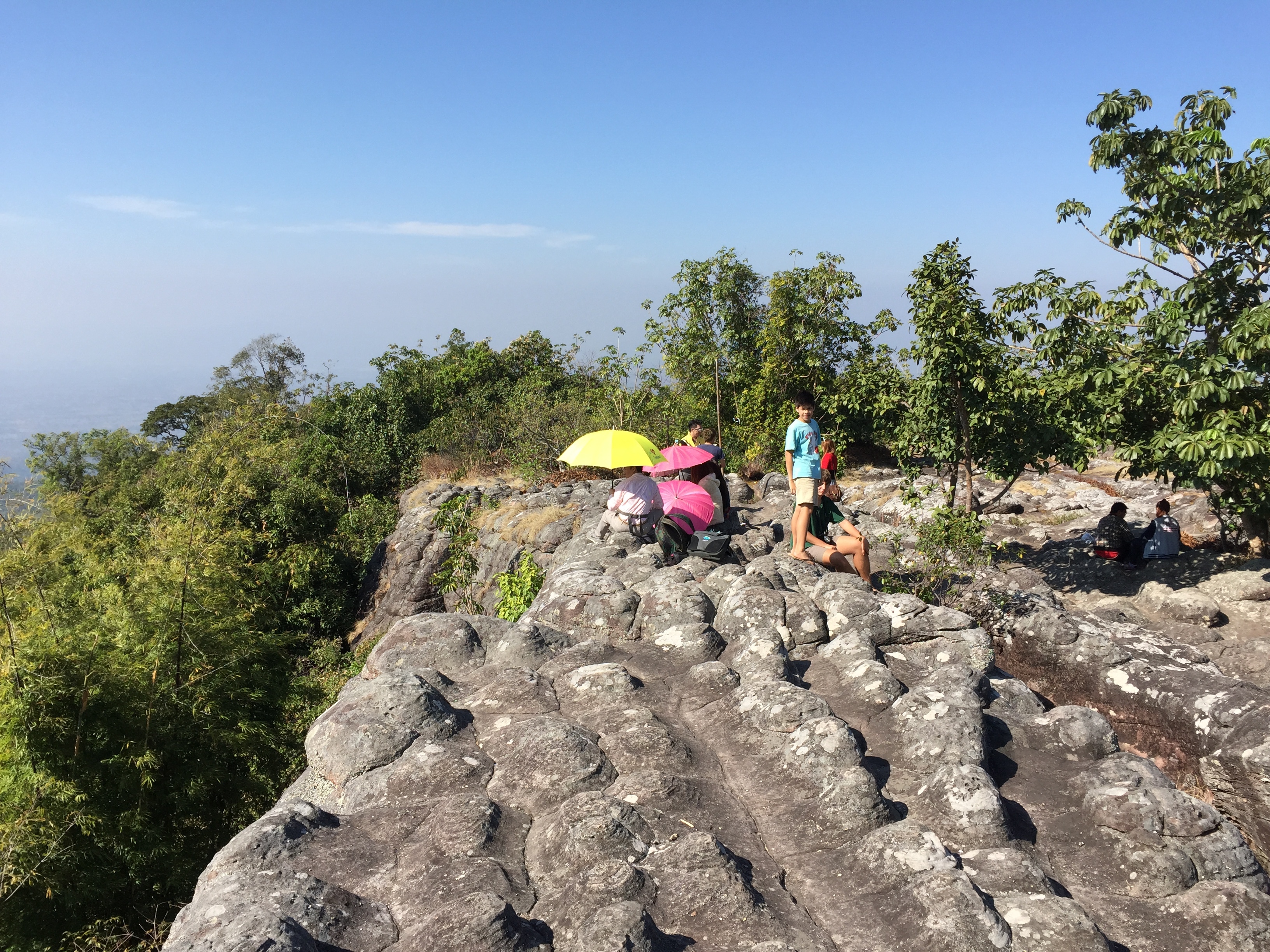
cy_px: 476
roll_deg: -0.7
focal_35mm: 29
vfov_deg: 48.2
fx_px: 1064
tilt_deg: -8.5
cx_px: 635
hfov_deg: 61.7
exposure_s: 1/1522
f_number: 2.2
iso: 32
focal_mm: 4.15
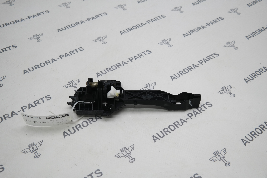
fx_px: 282
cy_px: 89
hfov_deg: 50.7
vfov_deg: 35.1
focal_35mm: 38
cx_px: 134
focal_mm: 25
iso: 100
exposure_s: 1/100
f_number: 4
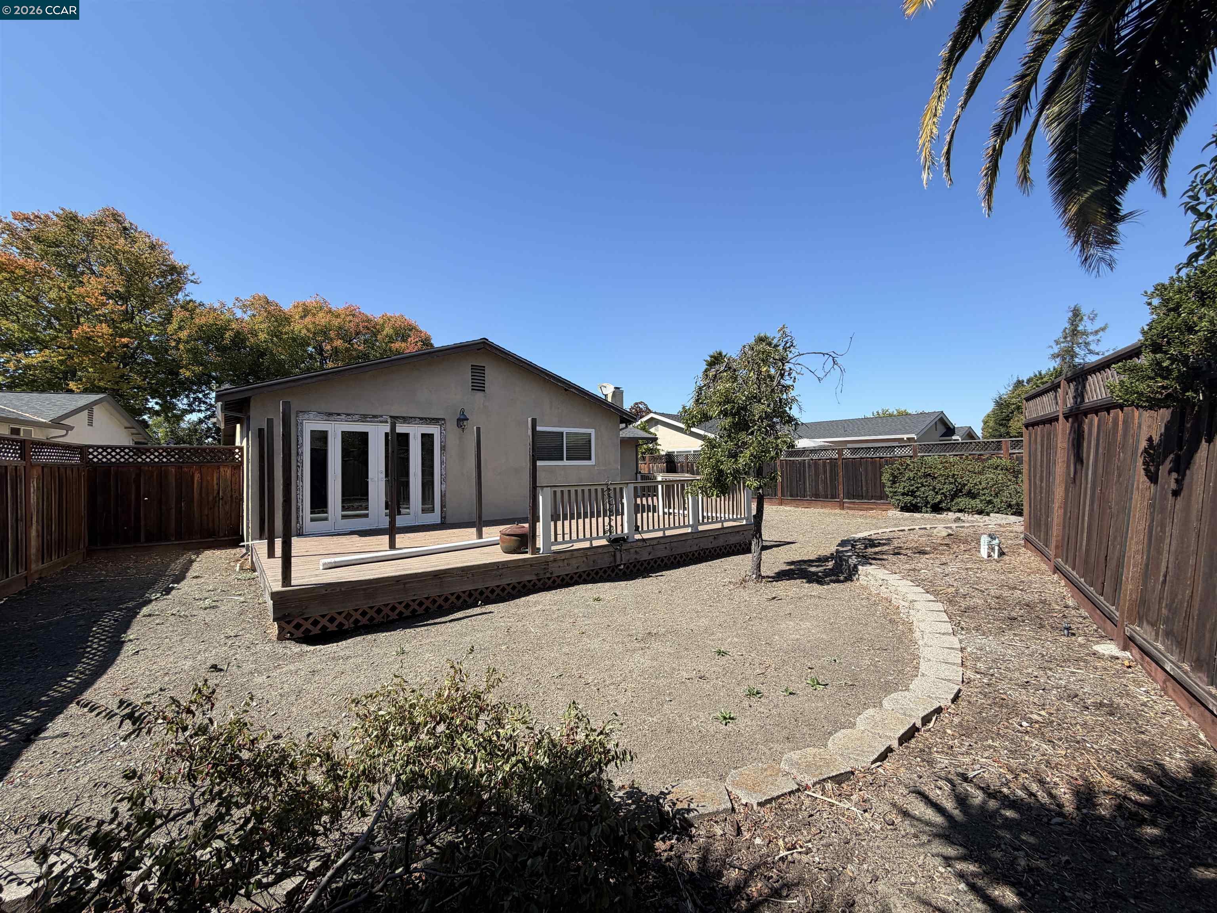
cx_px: 608
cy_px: 456
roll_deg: +0.6
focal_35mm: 14
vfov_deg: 85.7
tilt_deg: +0.7
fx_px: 492
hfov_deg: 102.1
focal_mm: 2.22
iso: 25
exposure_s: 1/770
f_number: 2.2
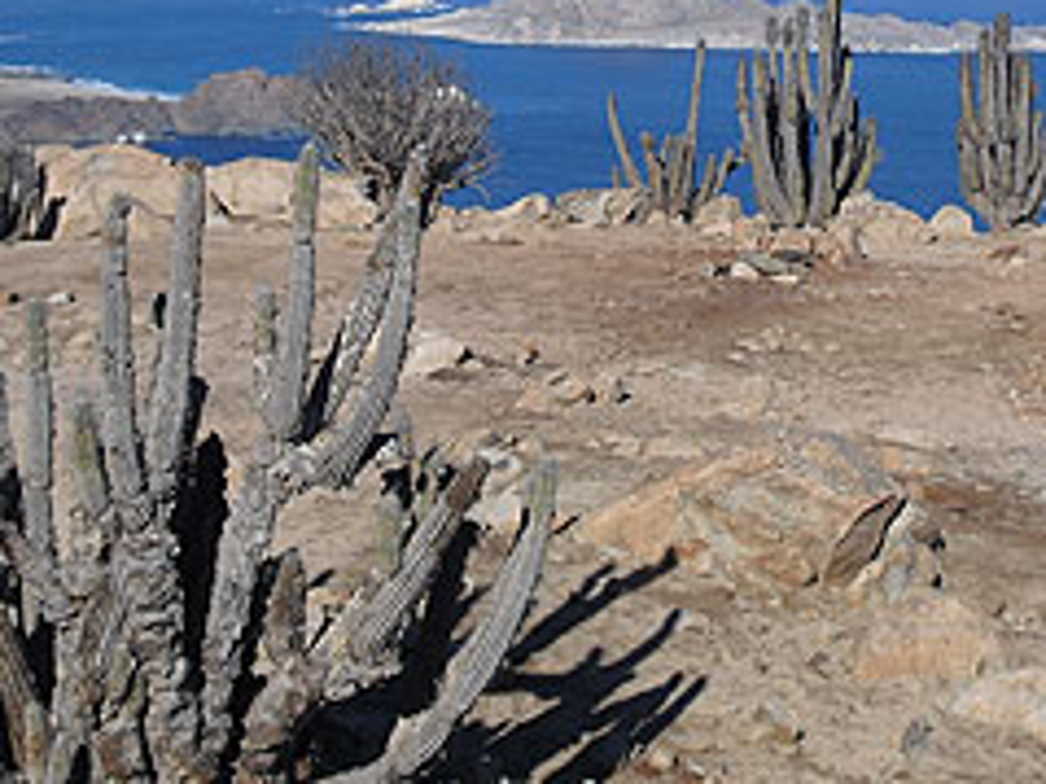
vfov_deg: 14.6
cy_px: 88
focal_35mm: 100
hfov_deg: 19.6
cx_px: 635
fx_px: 3020
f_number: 9.6
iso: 64
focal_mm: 9.4
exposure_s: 1/160
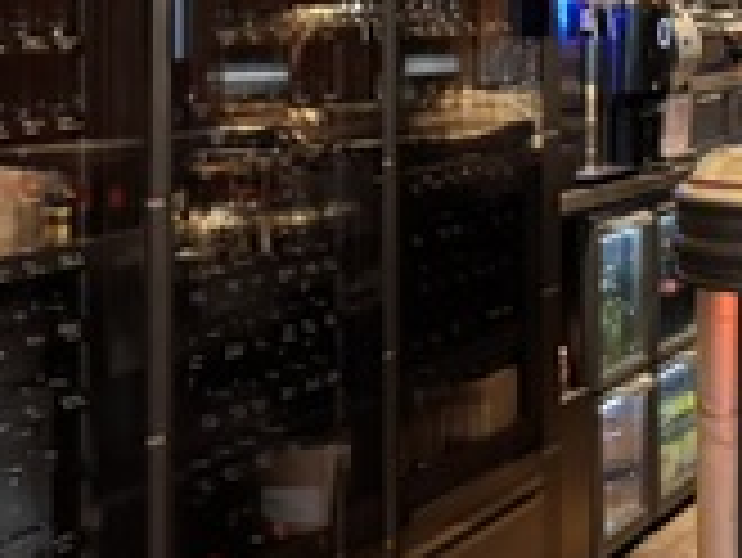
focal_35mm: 93
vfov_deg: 15.3
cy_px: -126
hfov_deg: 17.3
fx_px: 1995
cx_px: 1322
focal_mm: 6.76
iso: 800
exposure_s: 1/50
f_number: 1.78
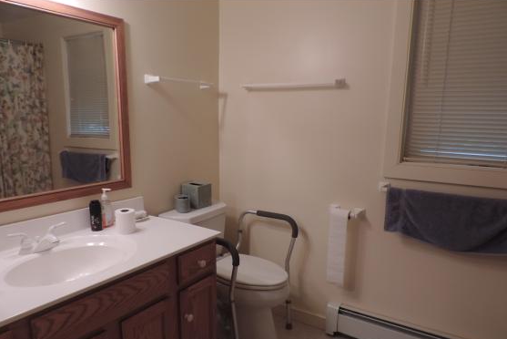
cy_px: 194
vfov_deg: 49.4
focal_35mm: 26
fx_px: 366
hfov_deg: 69.4
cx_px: 248
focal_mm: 4.3
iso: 180
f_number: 3
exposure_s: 1/30
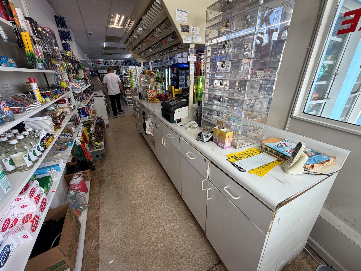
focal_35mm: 14
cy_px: 136
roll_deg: +0.8
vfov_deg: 85.7
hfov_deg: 102.1
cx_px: 180
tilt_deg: -22.4
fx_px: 146
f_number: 2.2
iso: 125
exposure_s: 1/120
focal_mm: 2.22
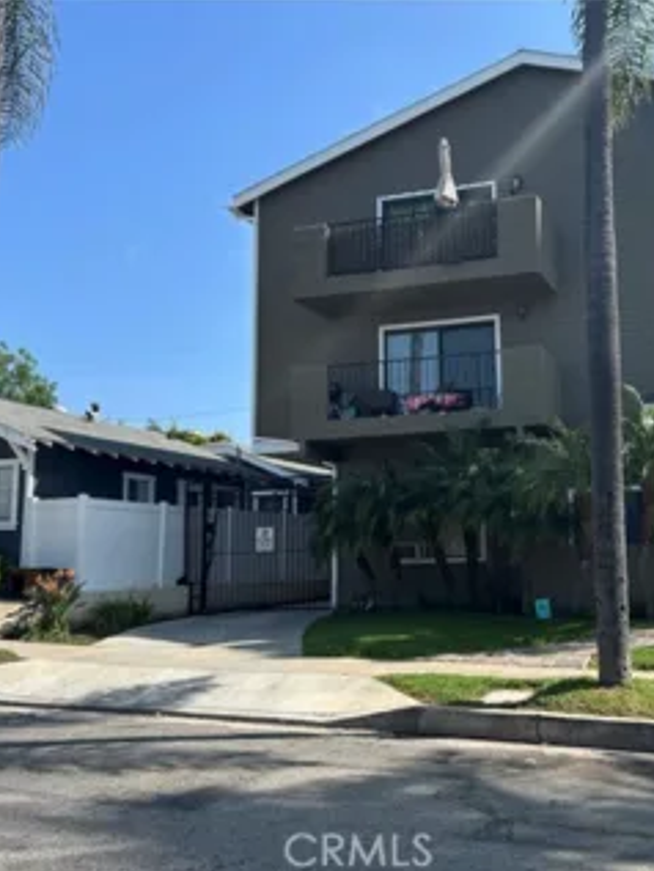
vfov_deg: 52.6
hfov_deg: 39.5
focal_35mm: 35
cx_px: 496
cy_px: 437
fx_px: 881
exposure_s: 1/2632
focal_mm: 5.7
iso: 50
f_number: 1.5
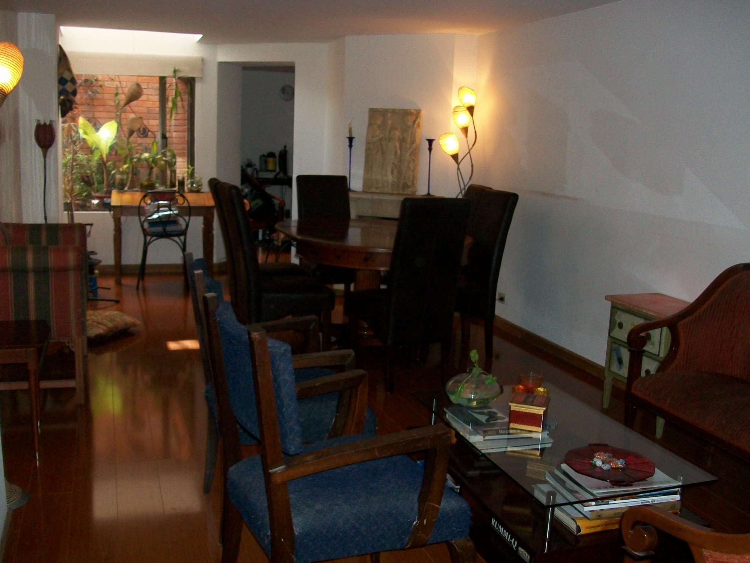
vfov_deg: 40.7
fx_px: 758
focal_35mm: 35
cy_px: 278
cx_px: 378
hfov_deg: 52.6
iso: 160
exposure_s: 1/60
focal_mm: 5.7
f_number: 2.8
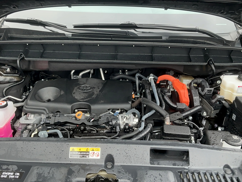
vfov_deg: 46.8
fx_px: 210
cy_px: 91
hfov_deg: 60.0
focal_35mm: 30
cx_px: 121
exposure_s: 1/120
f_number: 1.8
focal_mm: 3
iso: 40
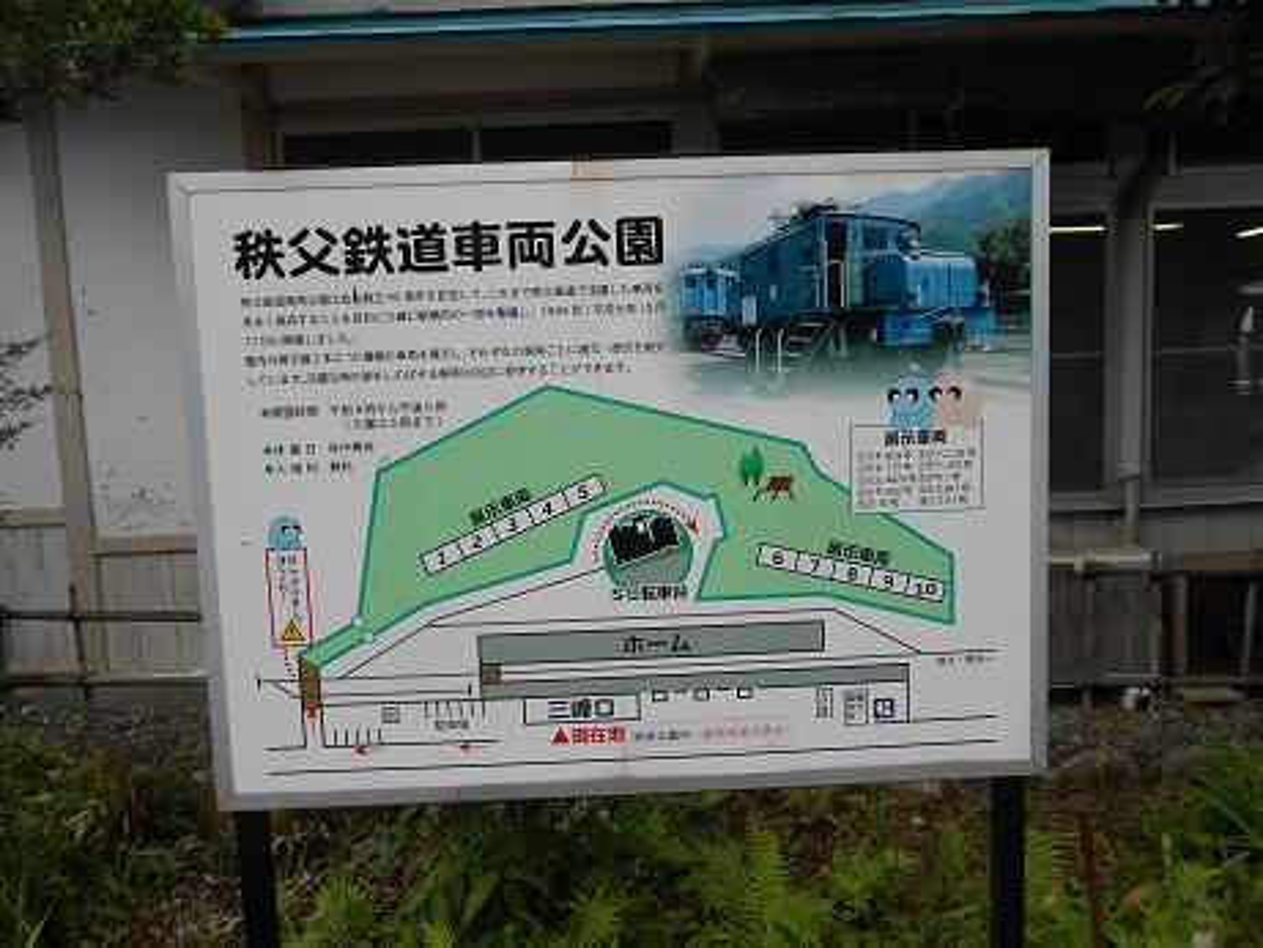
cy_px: 474
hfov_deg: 67.3
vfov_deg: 53.1
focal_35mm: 26
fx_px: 949
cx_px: 632
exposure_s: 1/400
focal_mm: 4.6
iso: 80
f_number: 3.5
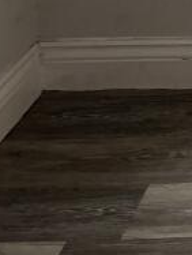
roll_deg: +0.5
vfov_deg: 12.0
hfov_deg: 9.1
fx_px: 1047
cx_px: 509
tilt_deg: -7.5
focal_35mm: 142
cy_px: -288
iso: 50
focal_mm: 5.96
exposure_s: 1/100
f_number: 1.6
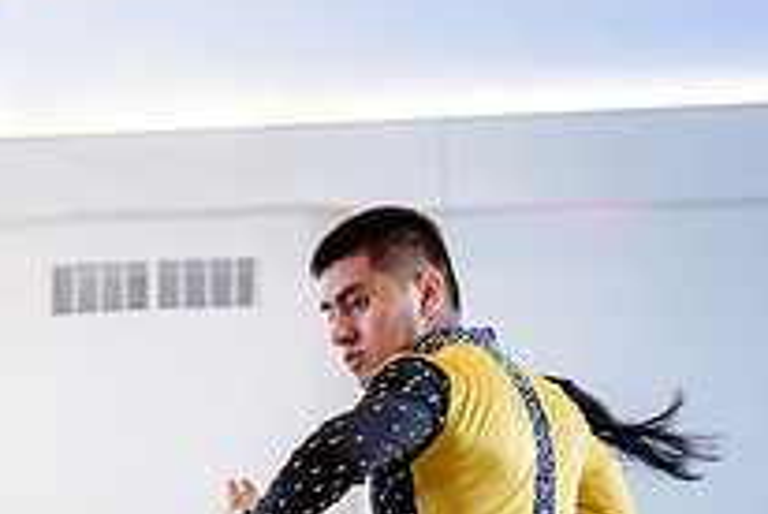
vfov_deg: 9.6
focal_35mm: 140
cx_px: 111
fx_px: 2991
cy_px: 671
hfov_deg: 14.5
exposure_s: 1/250
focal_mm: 45
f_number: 2.8
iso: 1600
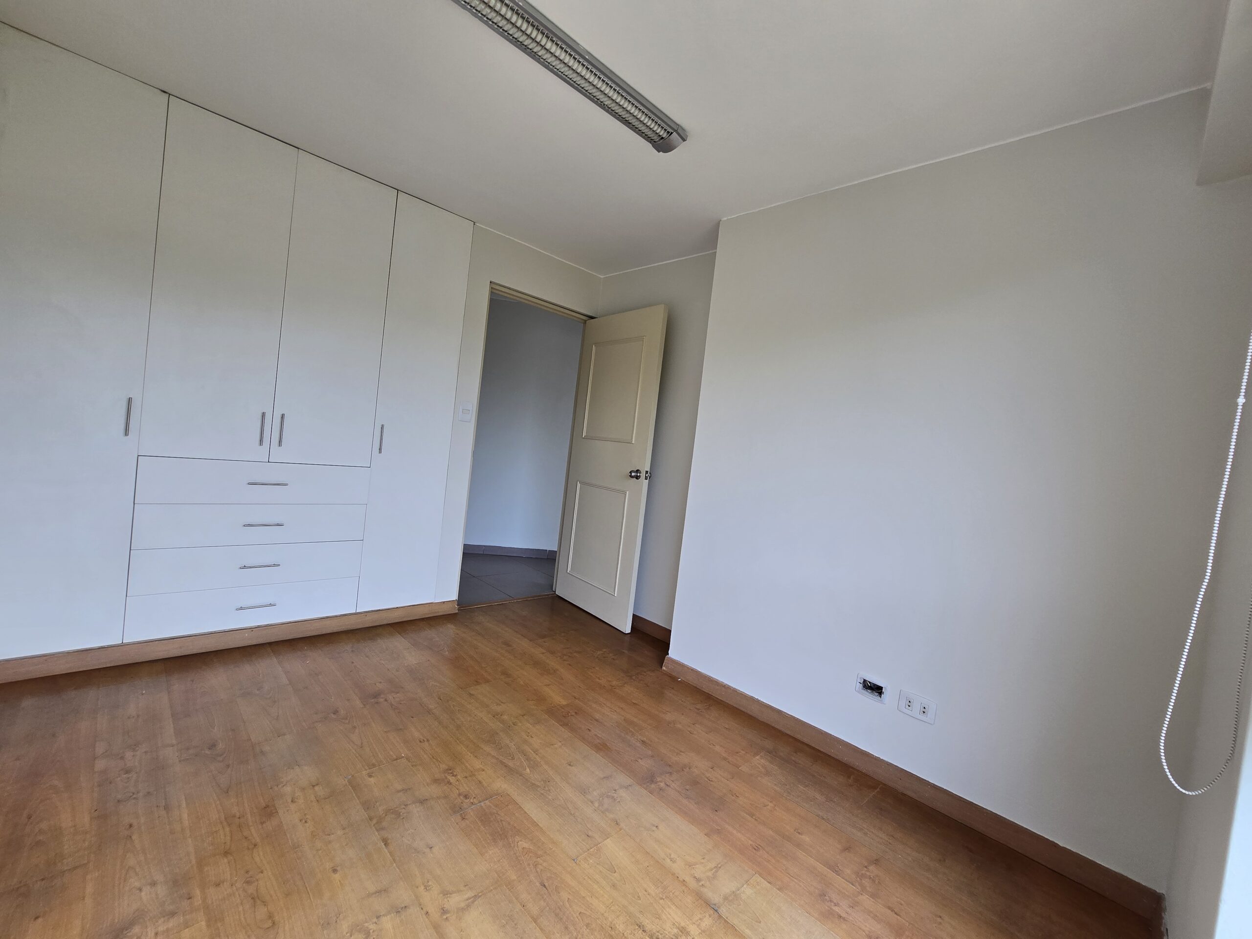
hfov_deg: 106.2
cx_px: 626
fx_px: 470
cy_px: 470
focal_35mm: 13
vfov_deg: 89.9
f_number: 2.2
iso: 100
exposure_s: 1/359
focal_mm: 2.2
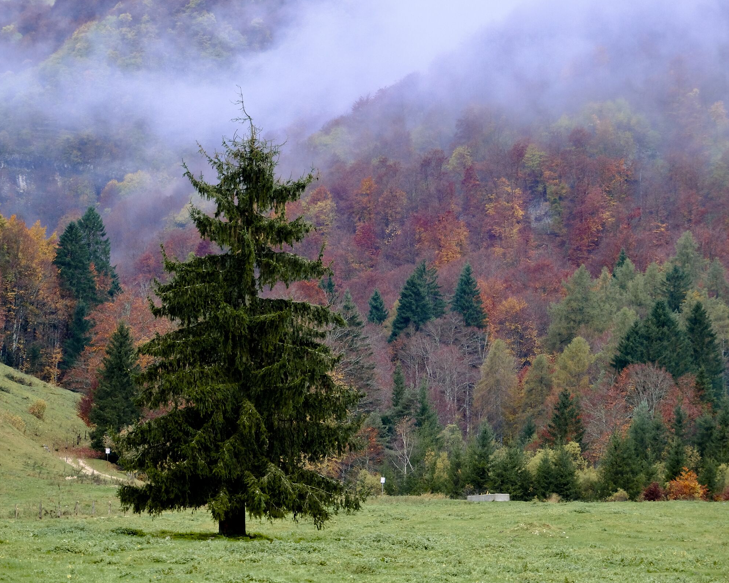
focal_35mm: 136
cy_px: 292
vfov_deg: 11.4
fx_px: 2935
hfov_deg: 14.2
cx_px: 338
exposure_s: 1/280
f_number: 4
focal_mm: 80
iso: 800
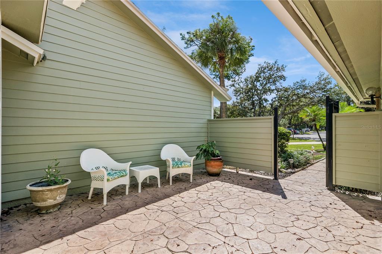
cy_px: 127
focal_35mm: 17
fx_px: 180
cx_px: 191
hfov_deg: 93.3
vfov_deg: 70.4
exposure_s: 1/60
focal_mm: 17
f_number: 20
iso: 160
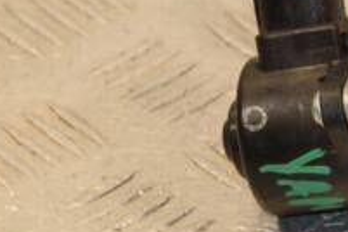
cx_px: 469
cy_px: 132
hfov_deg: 4.7
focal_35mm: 439
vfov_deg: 3.1
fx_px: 4243
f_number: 8
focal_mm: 98
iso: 800
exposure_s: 1/200
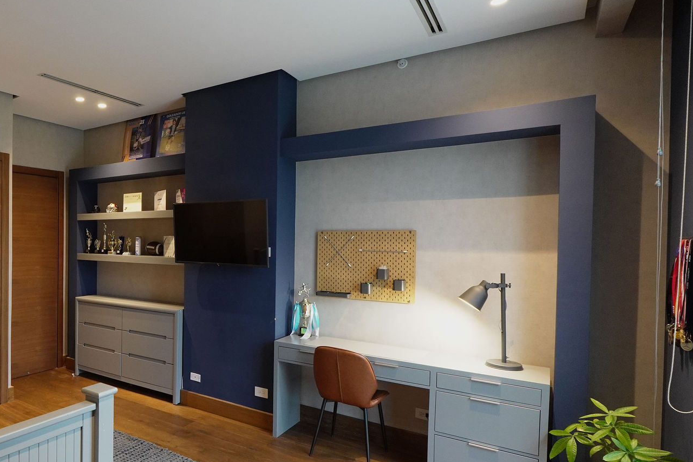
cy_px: 250
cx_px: 162
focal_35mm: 24
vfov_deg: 53.1
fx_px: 462
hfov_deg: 68.3
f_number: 6.3
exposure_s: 1/10
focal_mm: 10
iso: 1000
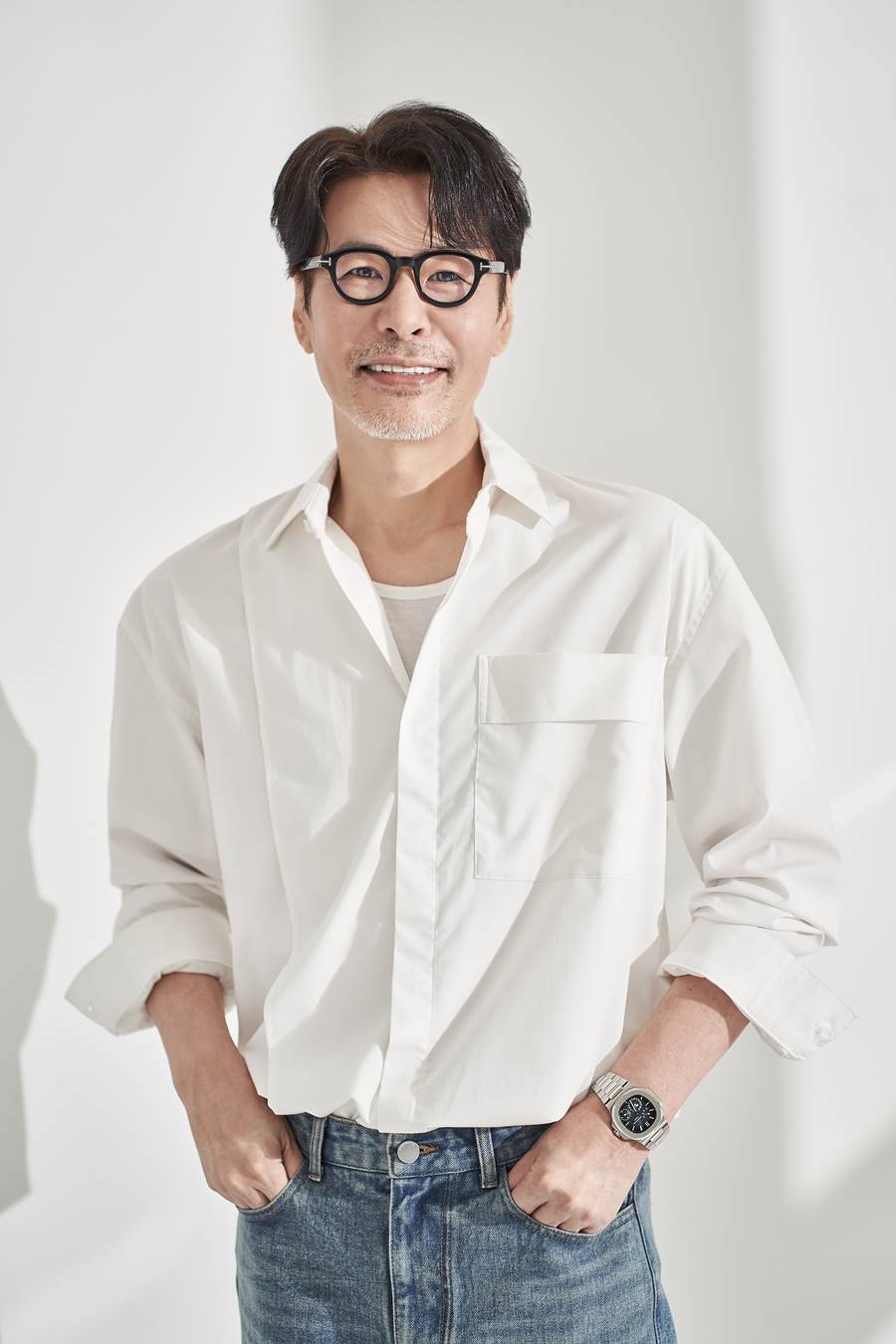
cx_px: 448
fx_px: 3173
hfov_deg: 16.1
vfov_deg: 23.9
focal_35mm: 85
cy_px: 672
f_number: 2.5
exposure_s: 1/200
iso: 400
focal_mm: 85
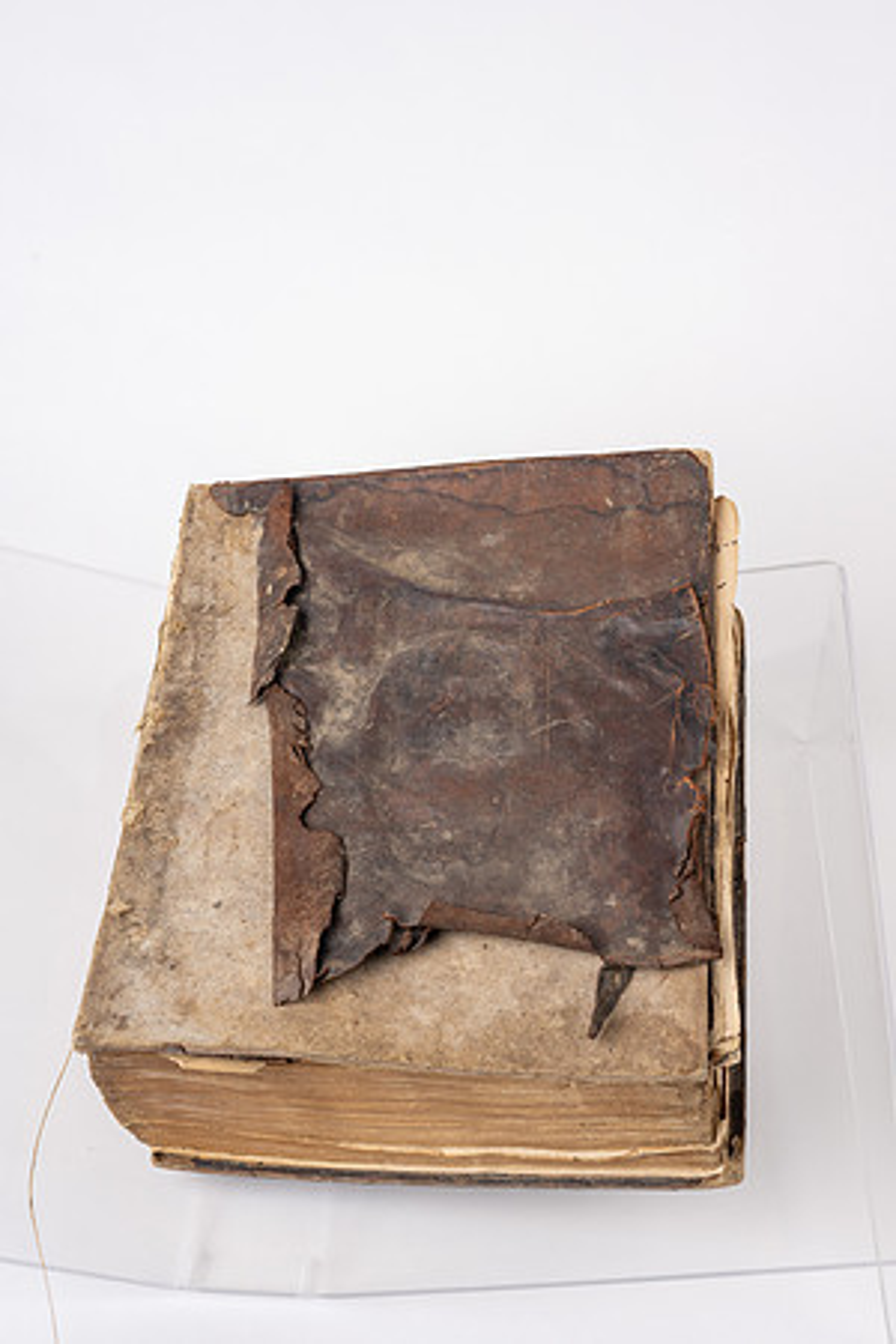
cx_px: 448
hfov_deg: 22.6
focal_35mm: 60
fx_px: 2240
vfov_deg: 33.4
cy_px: 672
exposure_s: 1/125
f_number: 13
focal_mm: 60
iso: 100
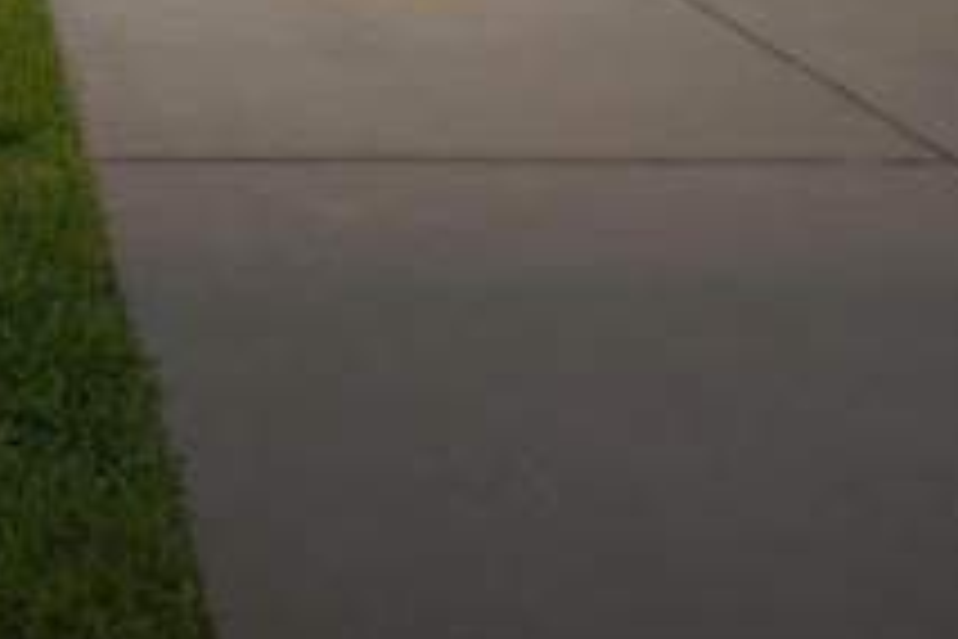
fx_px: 1597
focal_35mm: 60
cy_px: -371
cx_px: -18
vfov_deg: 19.2
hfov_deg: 30.8
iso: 64
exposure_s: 1/50
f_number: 7.1
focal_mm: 16
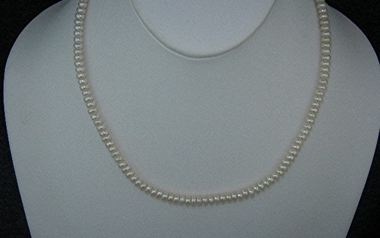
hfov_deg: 52.7
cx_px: 190
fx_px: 383
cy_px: 96
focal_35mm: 37
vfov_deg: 34.4
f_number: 7.2
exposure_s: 1/30
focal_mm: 6.2
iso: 239
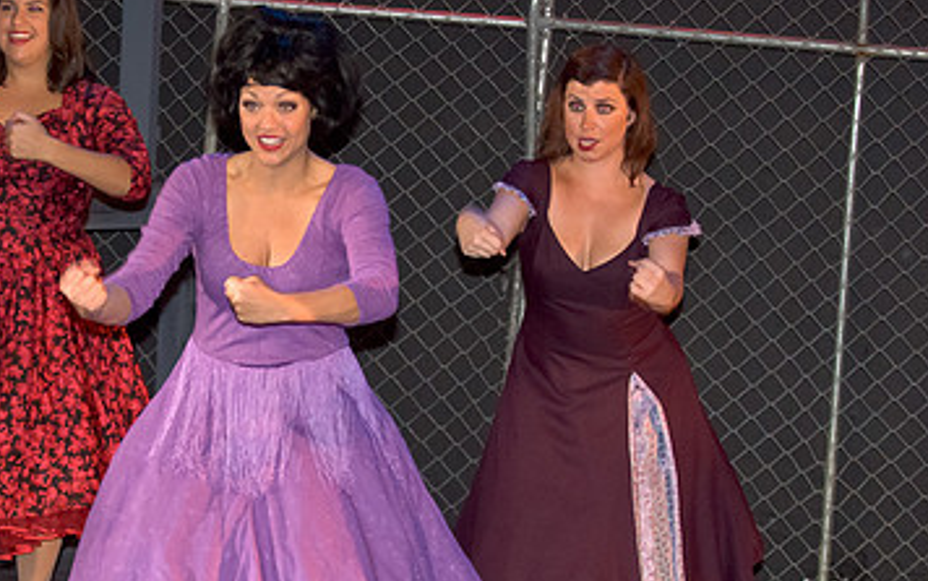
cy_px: 376
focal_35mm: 174
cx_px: 237
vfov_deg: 7.5
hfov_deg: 12.0
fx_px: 4403
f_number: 2.8
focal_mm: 70
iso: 3200
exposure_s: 1/100
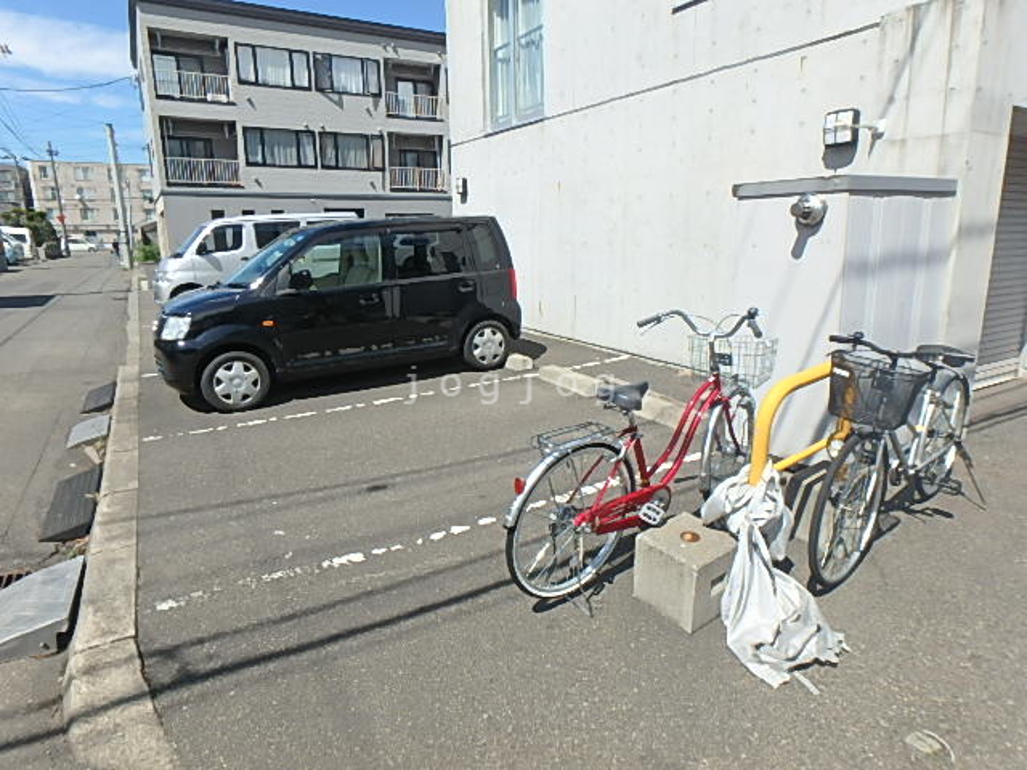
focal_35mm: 21
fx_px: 623
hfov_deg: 79.0
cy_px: 385
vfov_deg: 63.4
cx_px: 514
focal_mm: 3.7
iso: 125
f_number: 6
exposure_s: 1/400
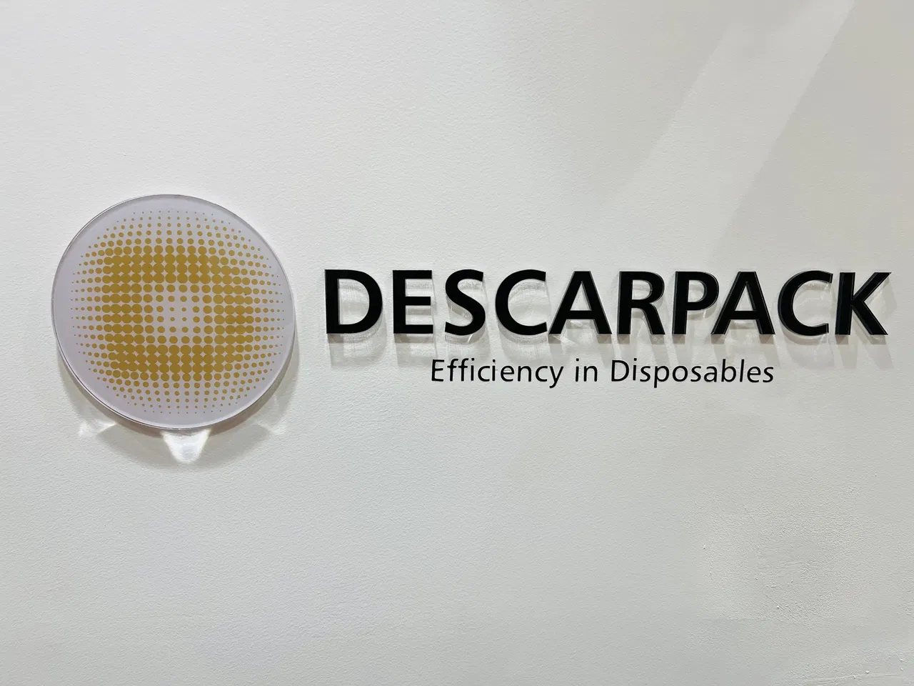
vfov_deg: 53.1
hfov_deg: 67.3
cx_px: 457
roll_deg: +0.1
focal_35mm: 26
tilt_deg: -6.5
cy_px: 343
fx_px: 687
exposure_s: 1/120
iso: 80
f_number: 1.5
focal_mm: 5.7
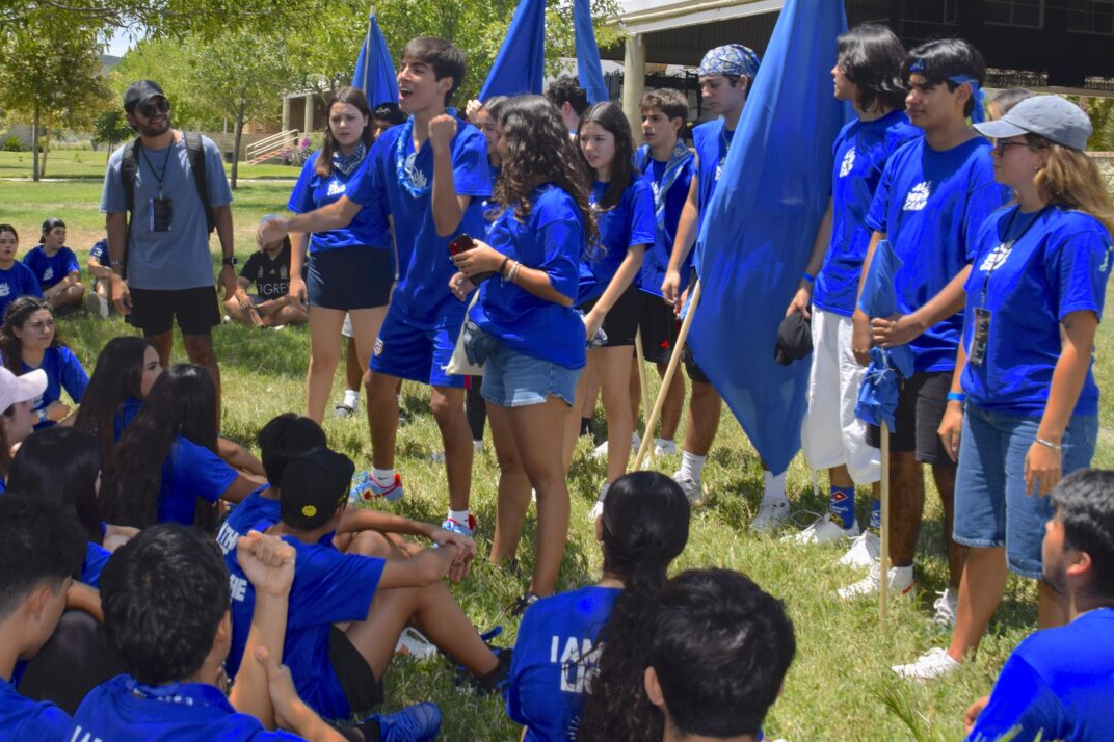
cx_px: 405
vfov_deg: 30.8
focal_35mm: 43
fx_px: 1330
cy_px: 214
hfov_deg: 45.0
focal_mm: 20
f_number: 8
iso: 100
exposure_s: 1/200
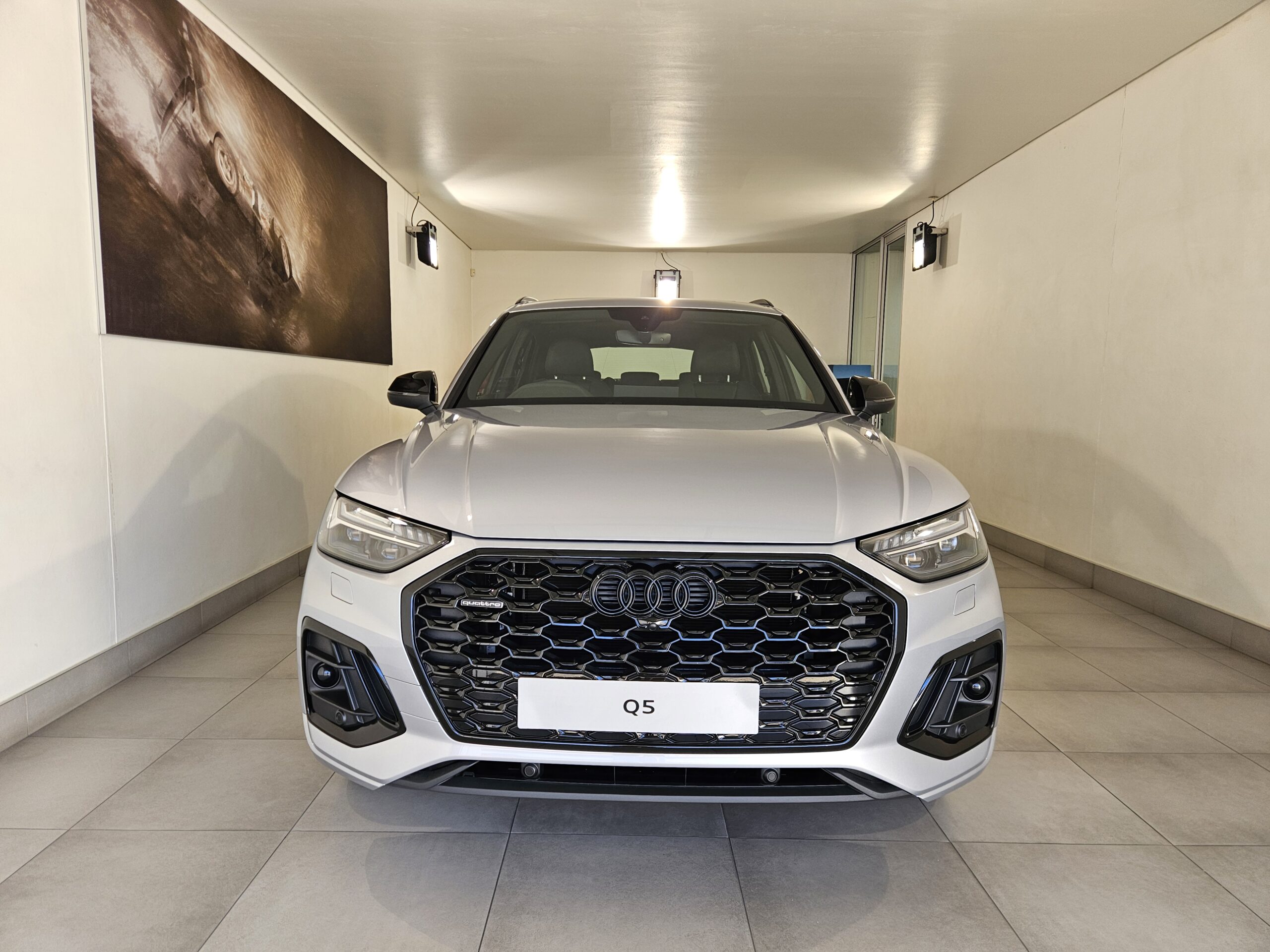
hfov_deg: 73.9
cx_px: 635
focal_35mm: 23
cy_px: 476
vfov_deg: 58.9
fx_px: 844
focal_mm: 5.4
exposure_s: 1/100
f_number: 1.8
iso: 50
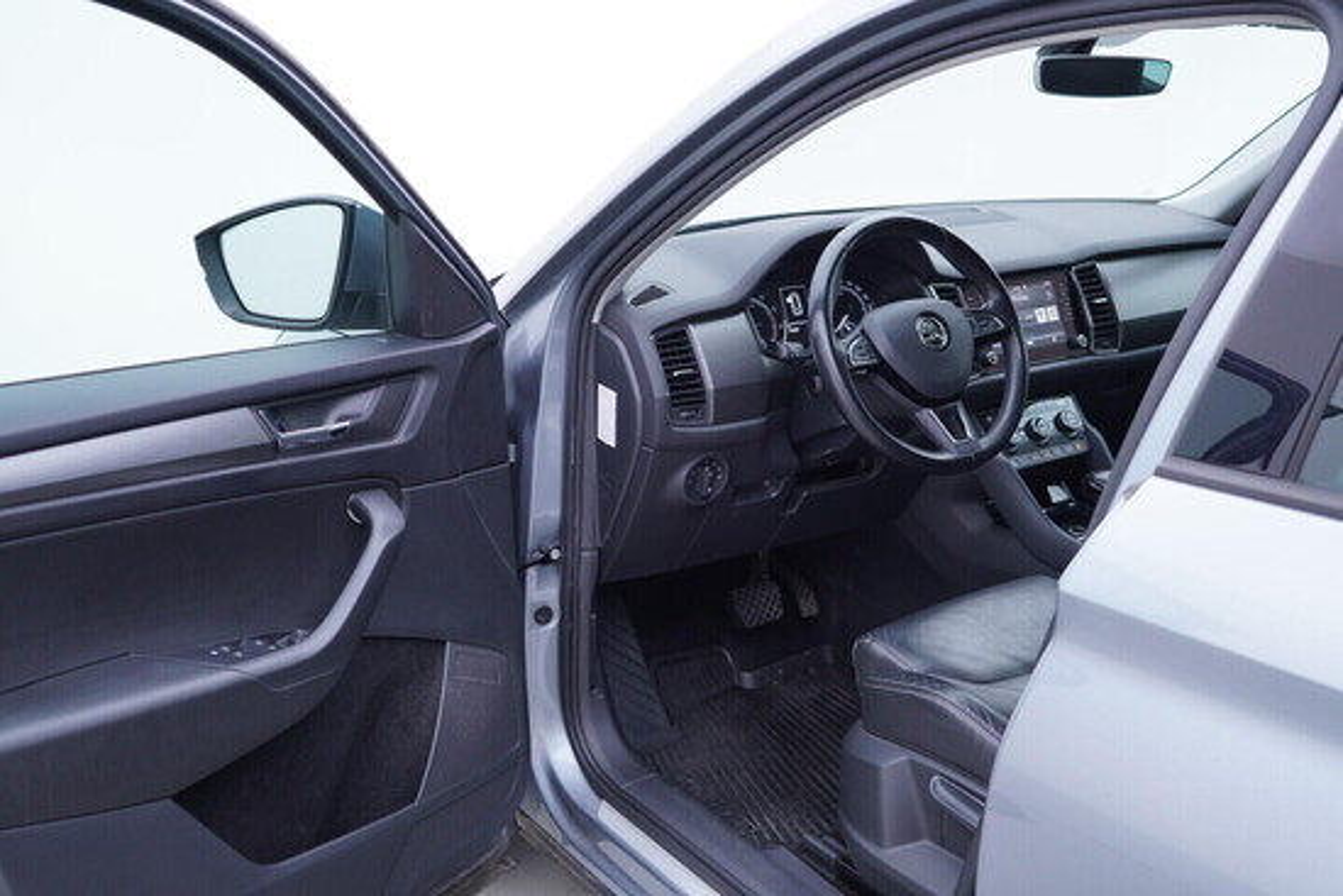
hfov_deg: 53.1
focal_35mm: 36
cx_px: 672
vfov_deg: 36.9
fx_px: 1343
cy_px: 448
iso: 125
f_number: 2.8
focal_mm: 24
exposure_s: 1/40
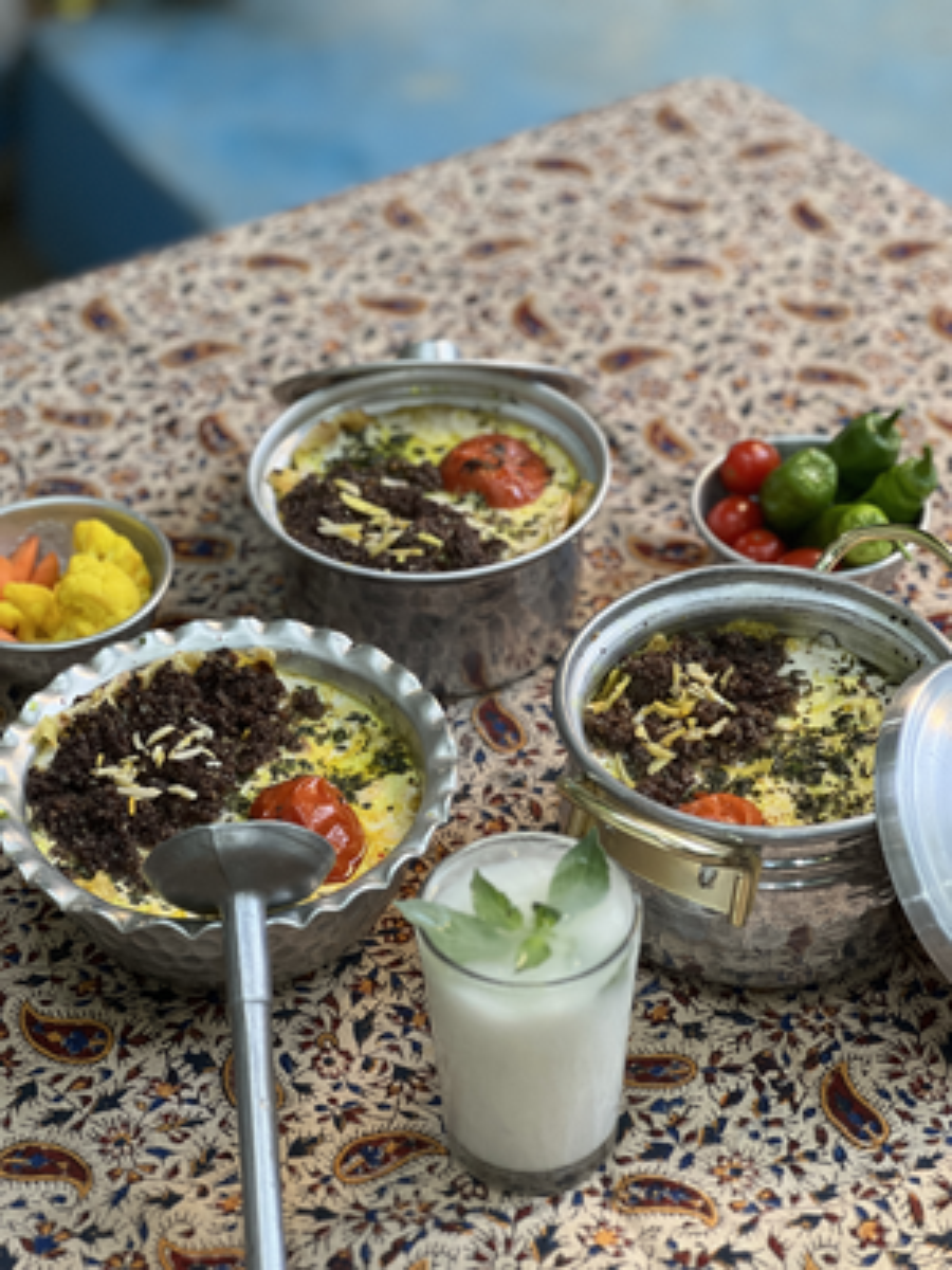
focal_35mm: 77
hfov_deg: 19.1
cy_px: 635
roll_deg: +1.2
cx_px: 476
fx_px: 2824
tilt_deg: -38.0
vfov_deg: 25.3
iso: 250
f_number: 2.8
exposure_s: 1/62
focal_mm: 9
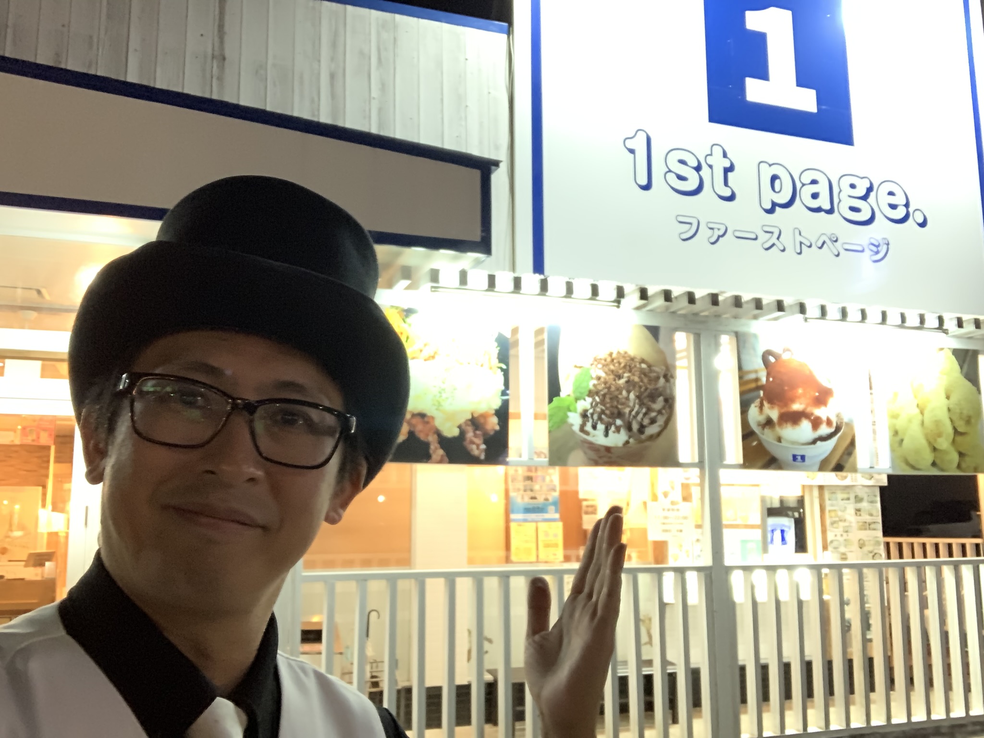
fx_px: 910
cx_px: 492
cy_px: 369
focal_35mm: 32
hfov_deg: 56.8
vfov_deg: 44.2
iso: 1000
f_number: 2.2
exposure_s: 1/15
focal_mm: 2.87
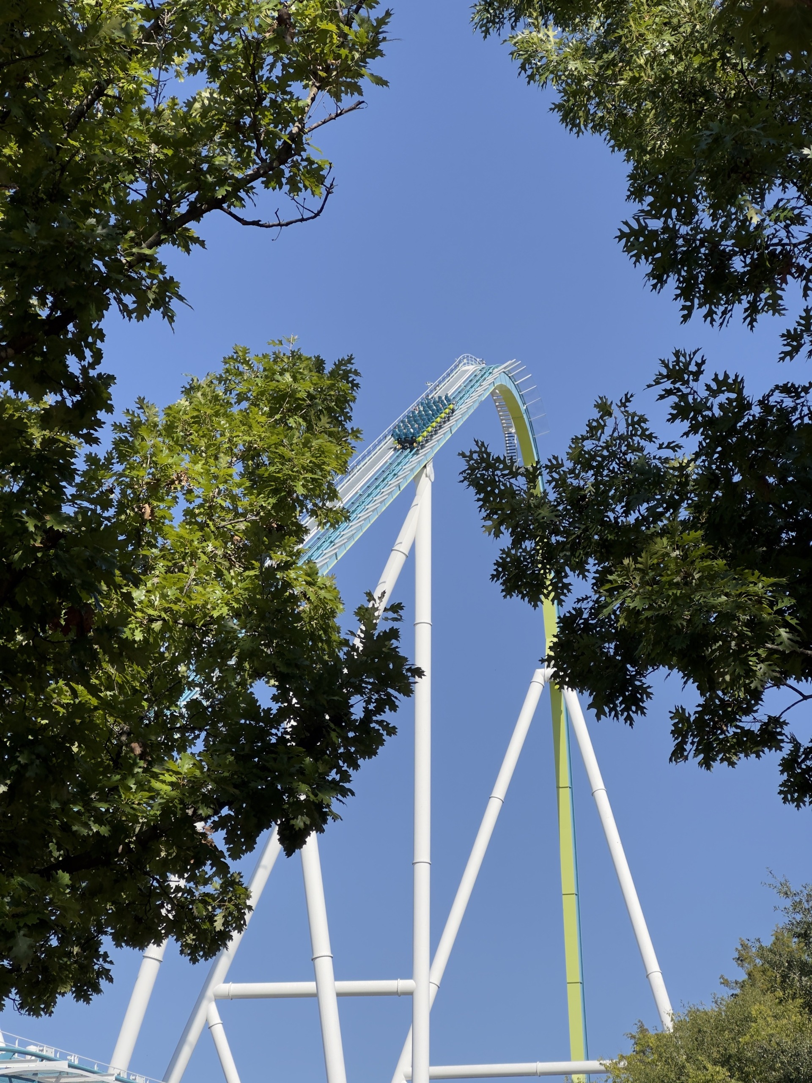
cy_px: 542
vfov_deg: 25.3
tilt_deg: +22.2
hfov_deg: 19.1
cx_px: 406
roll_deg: -1.8
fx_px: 2408
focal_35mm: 77
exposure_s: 1/769
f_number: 2.8
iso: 32
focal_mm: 9
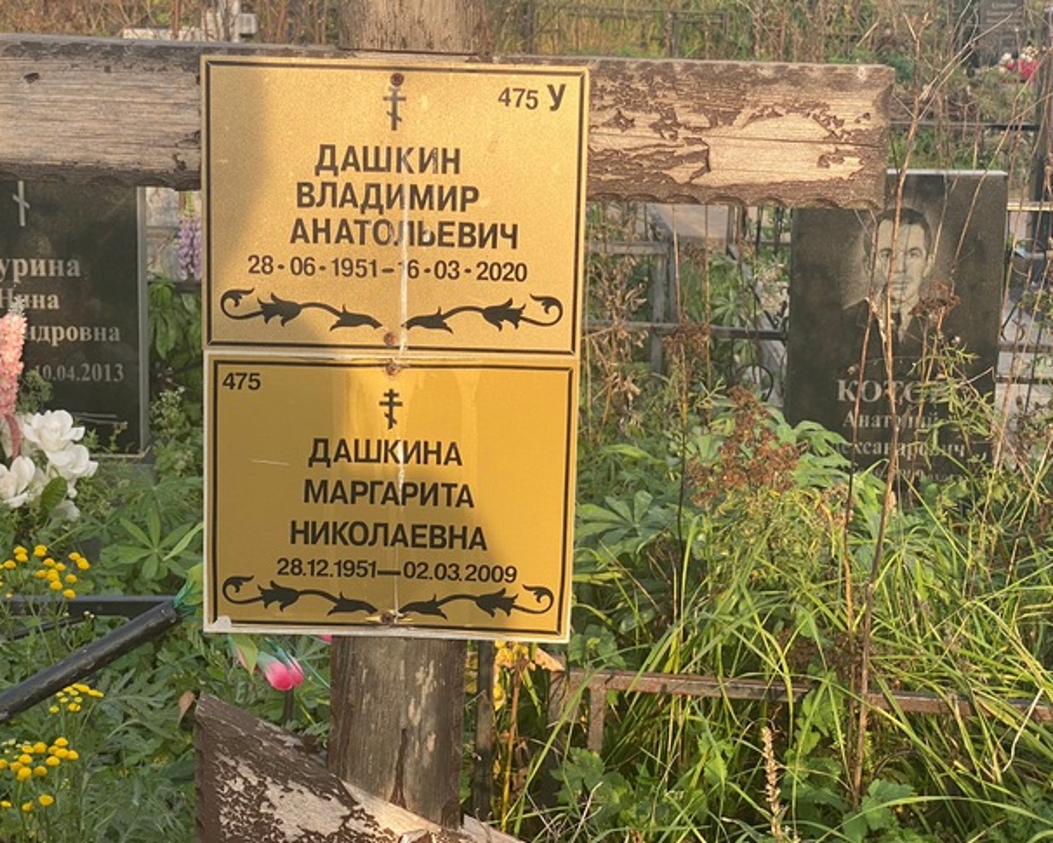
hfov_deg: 28.3
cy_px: 374
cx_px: 492
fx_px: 2088
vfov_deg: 22.8
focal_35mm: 67
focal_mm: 6
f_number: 2
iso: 20
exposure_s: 1/335
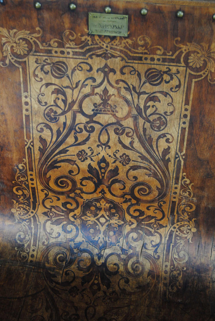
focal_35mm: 54
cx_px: 108
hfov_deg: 25.2
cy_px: 160
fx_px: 481
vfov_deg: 36.8
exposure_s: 1/30
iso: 400
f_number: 5
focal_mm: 36
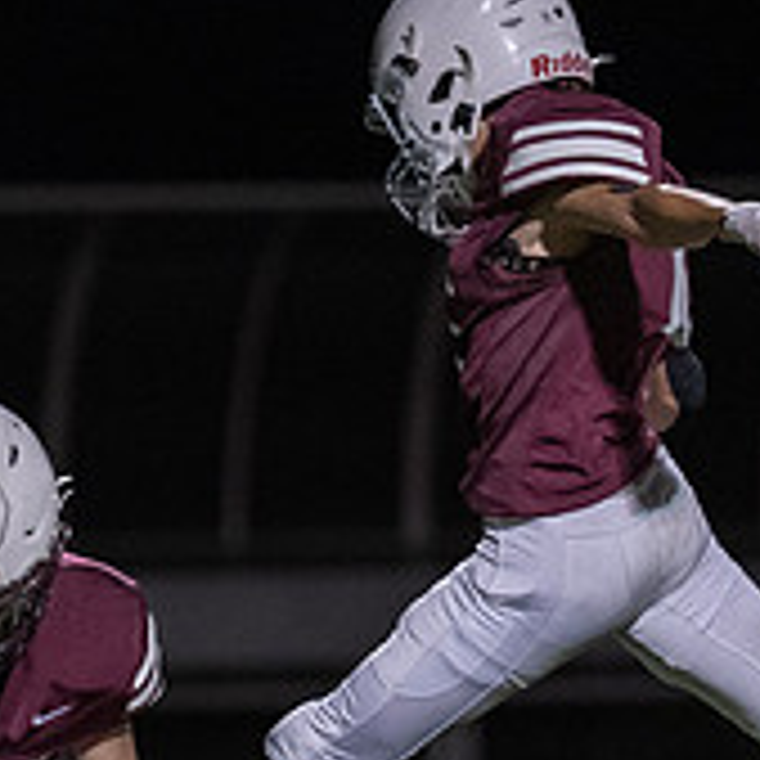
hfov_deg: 2.0
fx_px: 21486
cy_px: 485
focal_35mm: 865
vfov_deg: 2.0
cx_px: 547
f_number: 2.8
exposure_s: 1/1000
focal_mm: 200
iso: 3200
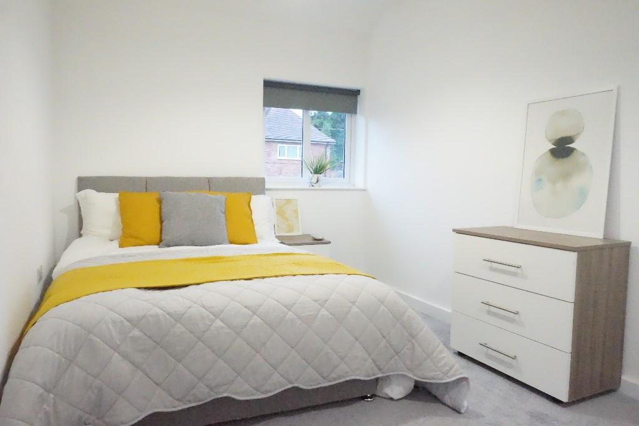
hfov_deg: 70.5
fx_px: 452
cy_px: 213
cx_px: 320
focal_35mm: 26
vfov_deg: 50.4
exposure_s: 1/30
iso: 16000
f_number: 16
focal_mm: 17
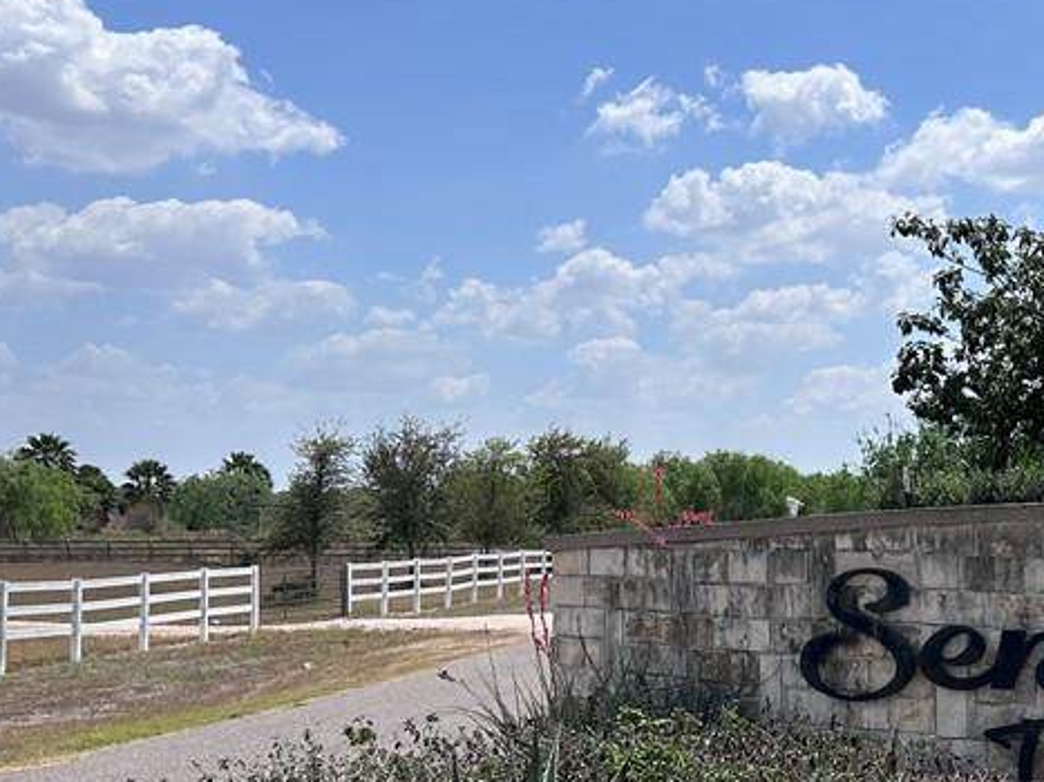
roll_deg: +0.4
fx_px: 1719
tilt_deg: -2.6
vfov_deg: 25.5
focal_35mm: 57
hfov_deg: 32.0
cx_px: 955
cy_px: 538
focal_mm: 5.7
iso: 50
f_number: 1.5
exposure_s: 1/8696
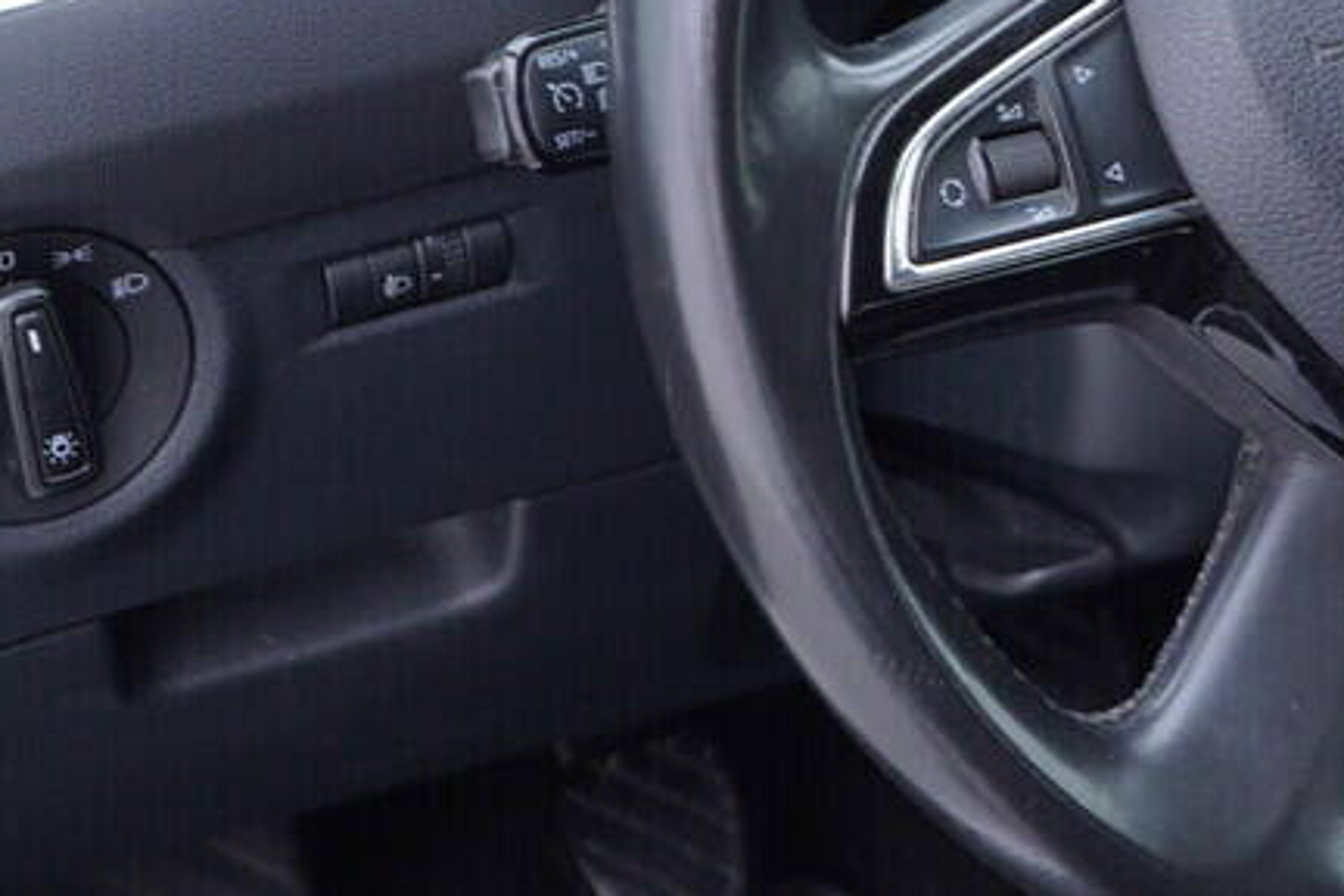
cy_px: -37
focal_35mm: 120
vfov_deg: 11.3
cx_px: 1587
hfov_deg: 16.4
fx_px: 4480
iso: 160
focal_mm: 24
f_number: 2.8
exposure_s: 1/40
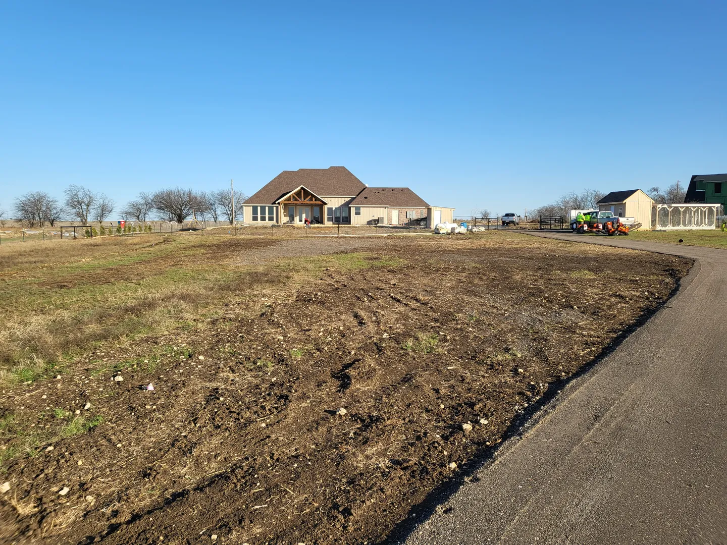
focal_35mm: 26
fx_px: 546
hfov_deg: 67.3
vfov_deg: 53.1
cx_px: 364
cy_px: 272
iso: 50
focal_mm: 4.25
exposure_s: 1/1946
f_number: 1.8
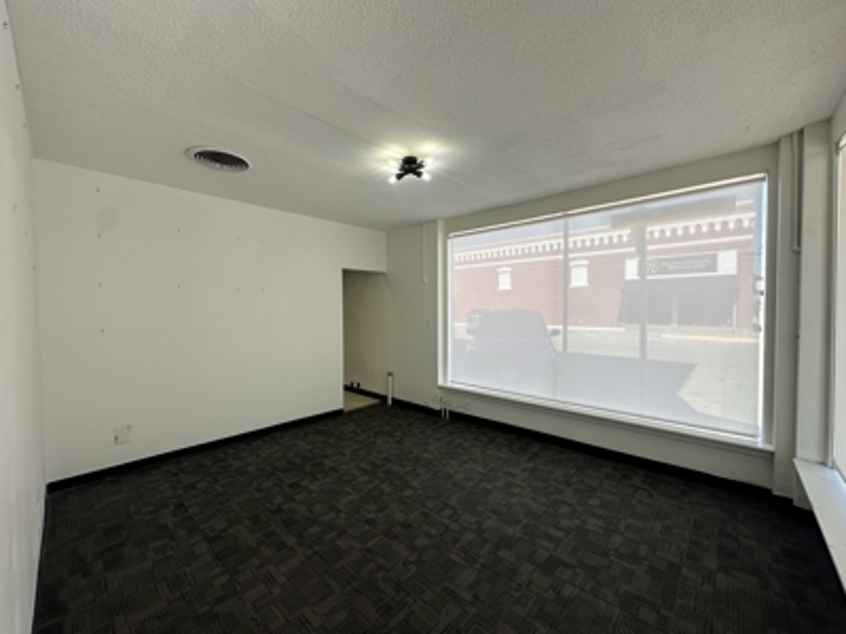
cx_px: 423
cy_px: 317
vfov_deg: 85.7
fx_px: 342
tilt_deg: -1.2
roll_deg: +0.2
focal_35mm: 14
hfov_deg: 102.1
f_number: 2.2
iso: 40
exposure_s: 1/284
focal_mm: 2.22
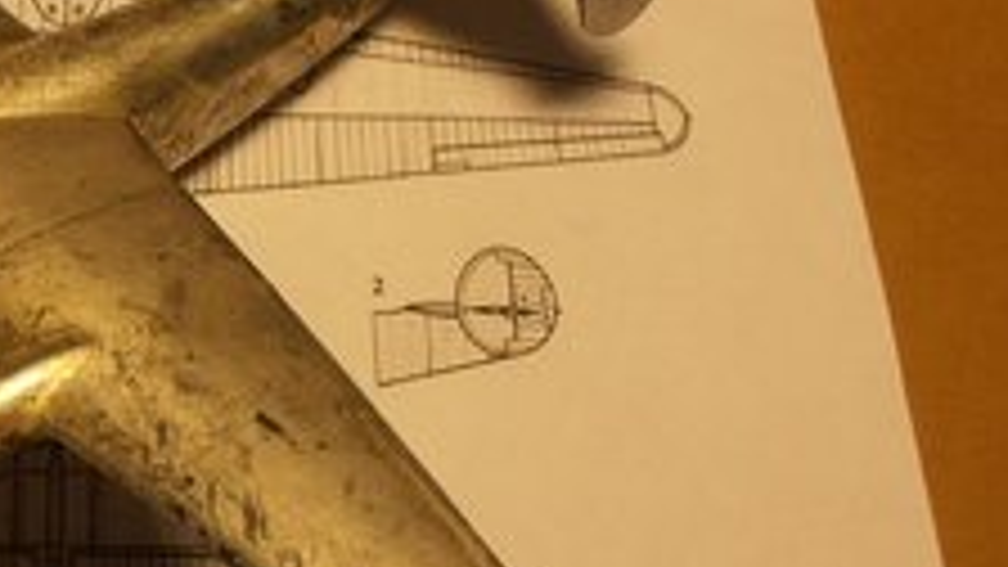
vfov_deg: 16.8
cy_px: 234
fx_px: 1924
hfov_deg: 28.3
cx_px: 122
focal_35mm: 72
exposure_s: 1/80
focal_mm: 6.61
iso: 80
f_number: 3.9
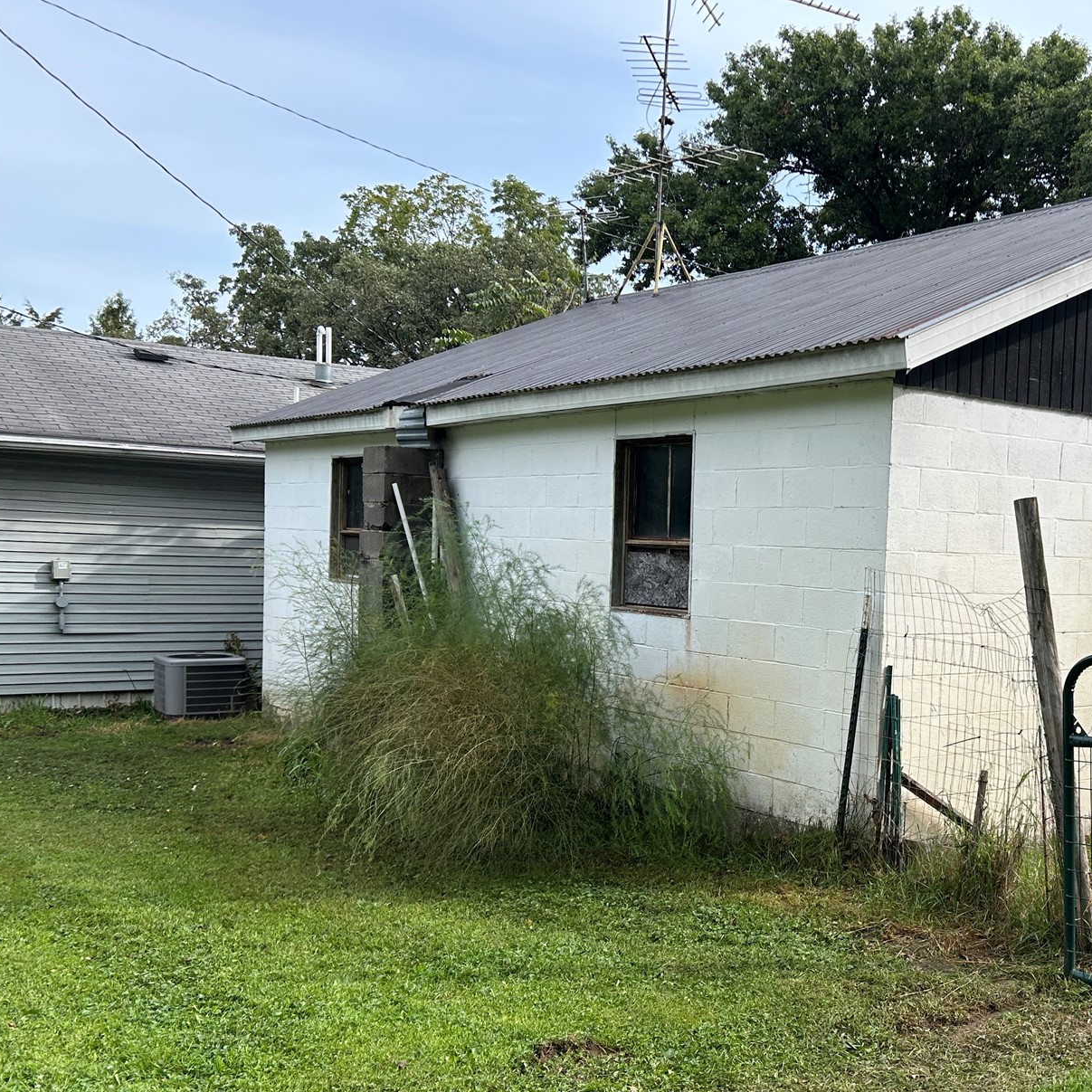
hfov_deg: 41.3
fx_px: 1392
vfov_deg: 42.6
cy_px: 650
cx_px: 842
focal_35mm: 39
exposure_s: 1/1468
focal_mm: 5.7
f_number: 1.5
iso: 50
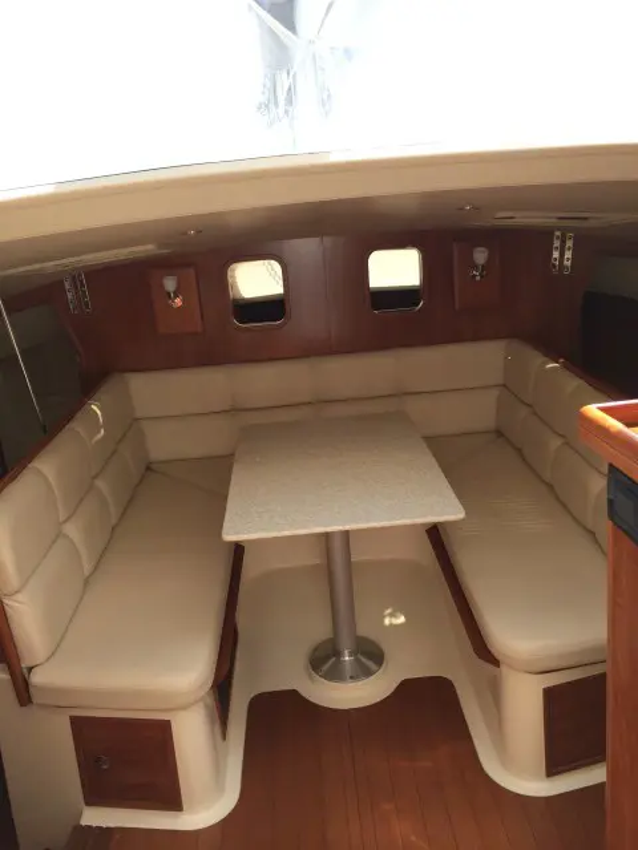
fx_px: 737
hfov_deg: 46.8
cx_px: 319
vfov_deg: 60.0
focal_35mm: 30
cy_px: 425
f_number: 2.2
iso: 32
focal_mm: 4.12
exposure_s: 1/348
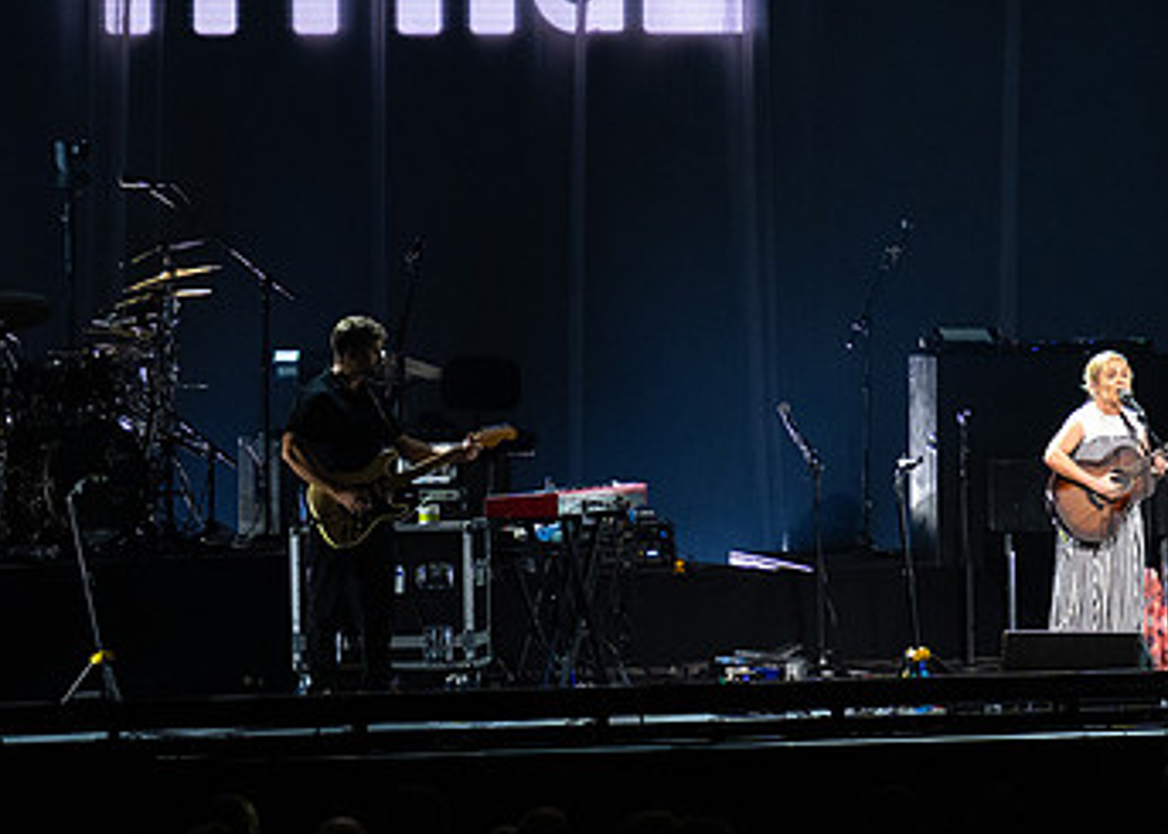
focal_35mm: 260
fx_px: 8625
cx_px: 761
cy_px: 452
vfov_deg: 5.5
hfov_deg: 7.7
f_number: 2.8
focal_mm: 120
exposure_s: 1/400
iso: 2500
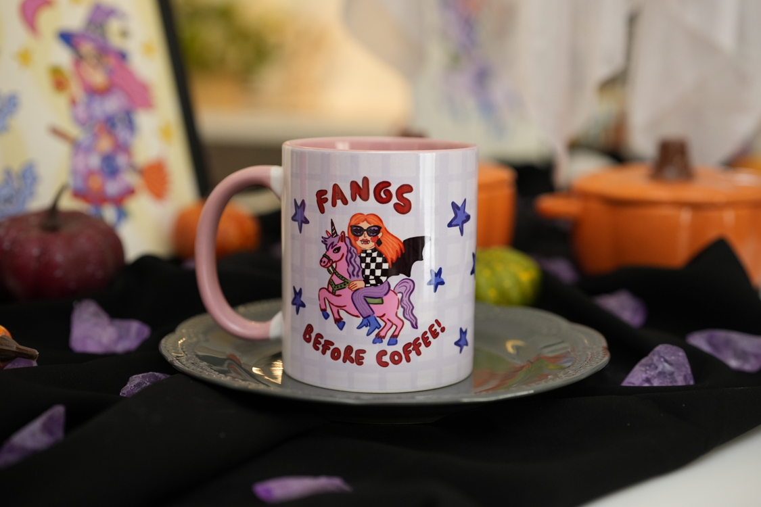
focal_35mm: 50
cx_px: 380
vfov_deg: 27.0
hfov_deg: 39.6
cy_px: 254
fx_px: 1057
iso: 2000
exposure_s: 1/200
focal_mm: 50
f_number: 3.2
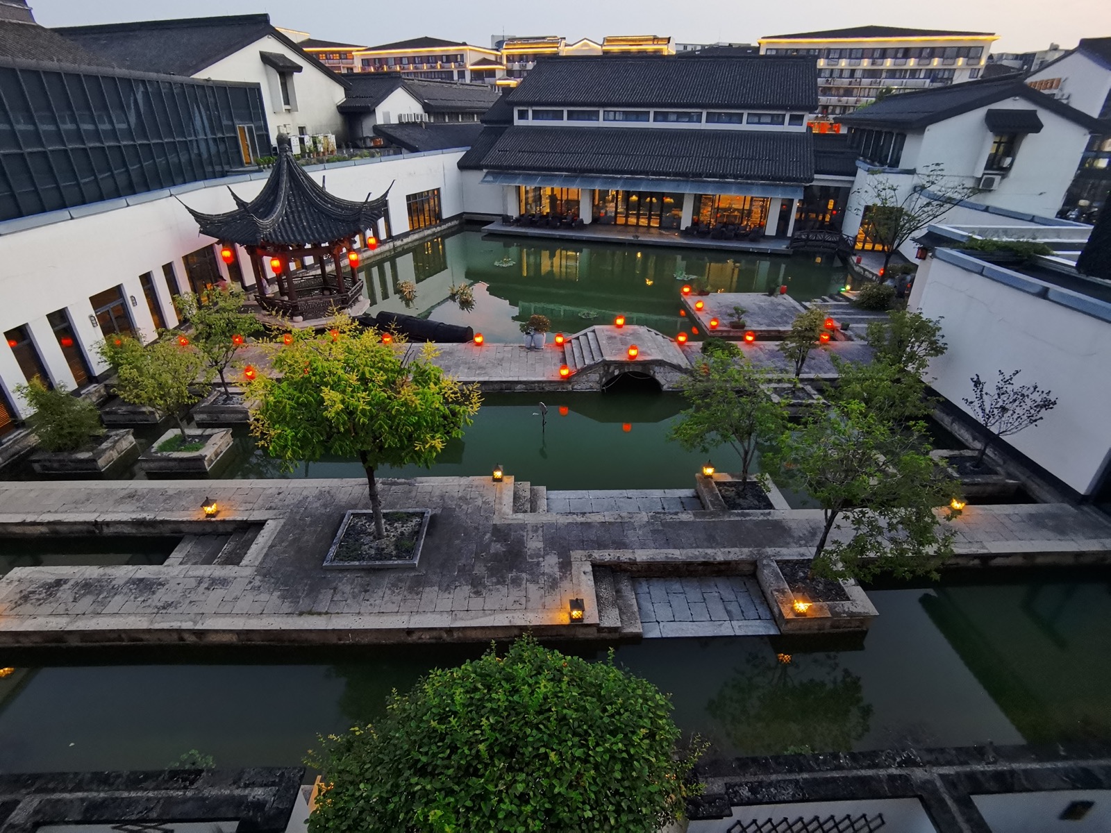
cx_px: 556
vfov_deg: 74.7
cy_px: 416
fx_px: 546
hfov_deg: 91.0
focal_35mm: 17
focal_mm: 2.26
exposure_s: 1/33.3
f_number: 2.2
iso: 640
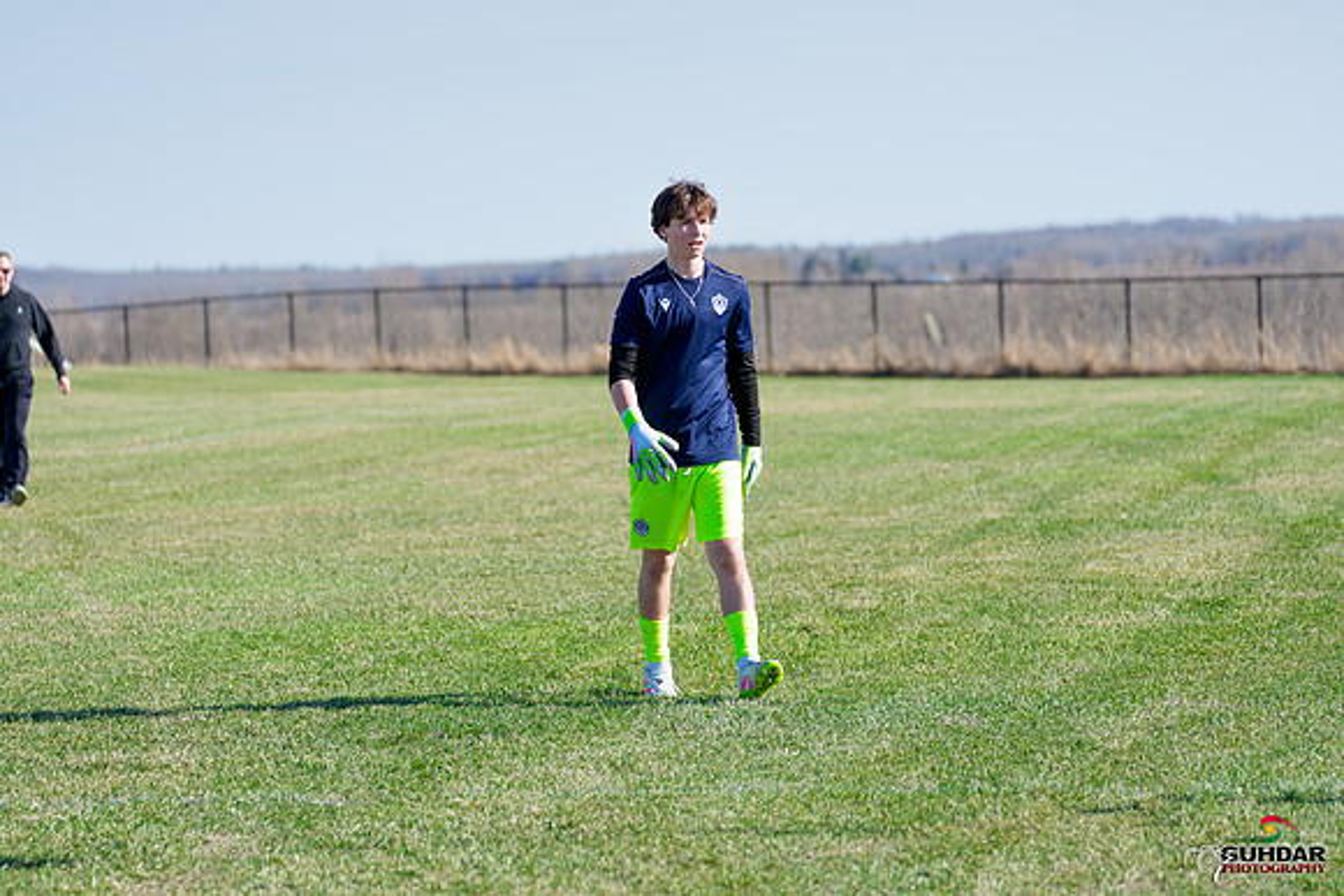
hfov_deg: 11.1
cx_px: 672
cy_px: 448
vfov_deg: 7.4
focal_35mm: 185
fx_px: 6908
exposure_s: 1/1600
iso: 400
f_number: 5.6
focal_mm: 185
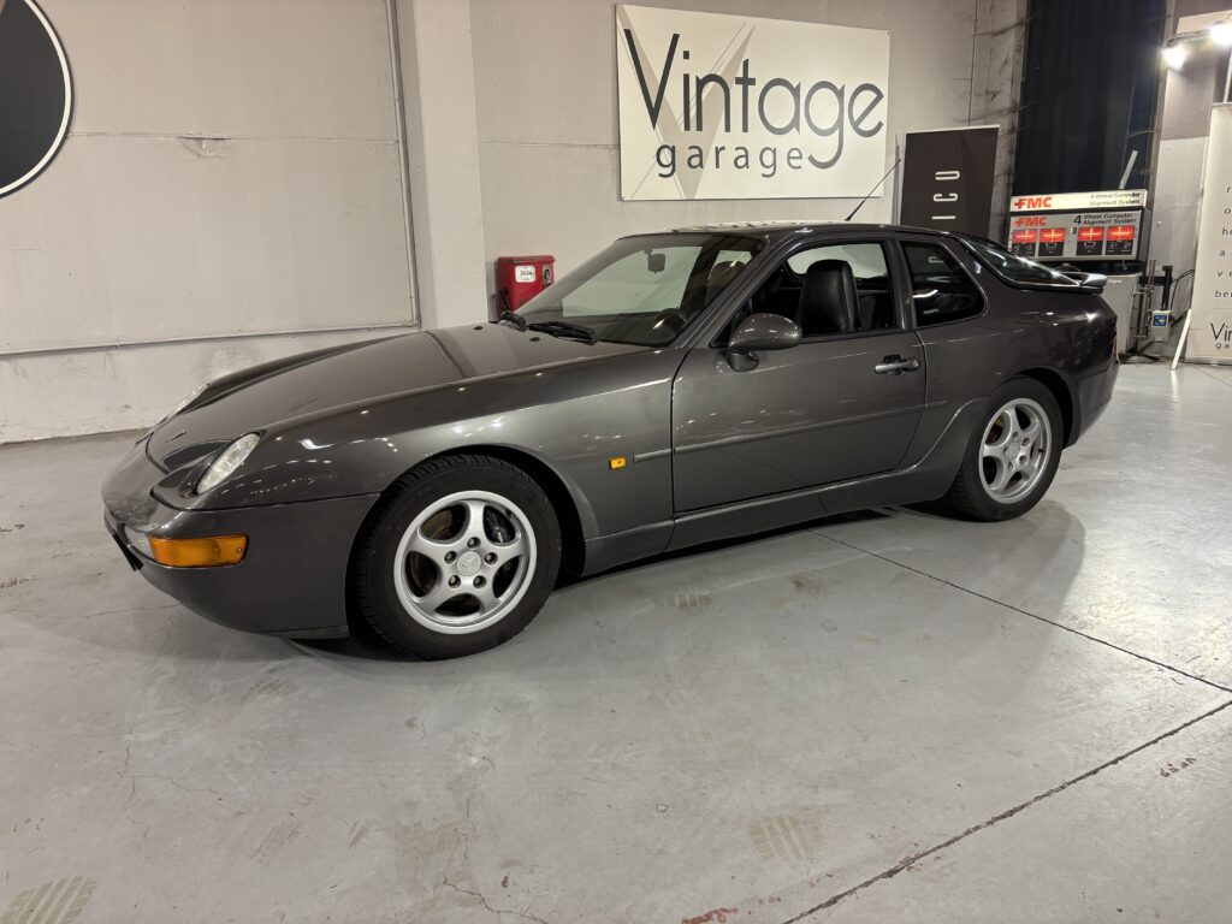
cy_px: 462
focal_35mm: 26
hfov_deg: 67.3
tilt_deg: -14.1
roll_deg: +1.5
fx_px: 925
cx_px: 616
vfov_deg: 53.1
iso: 125
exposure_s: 1/50
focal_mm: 5.96
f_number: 1.6
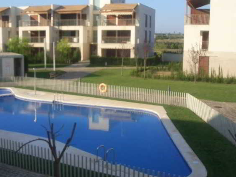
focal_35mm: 51
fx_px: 348
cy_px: 85
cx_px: 84
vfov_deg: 28.6
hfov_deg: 37.2
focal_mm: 4.8
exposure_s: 1/400
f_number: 4
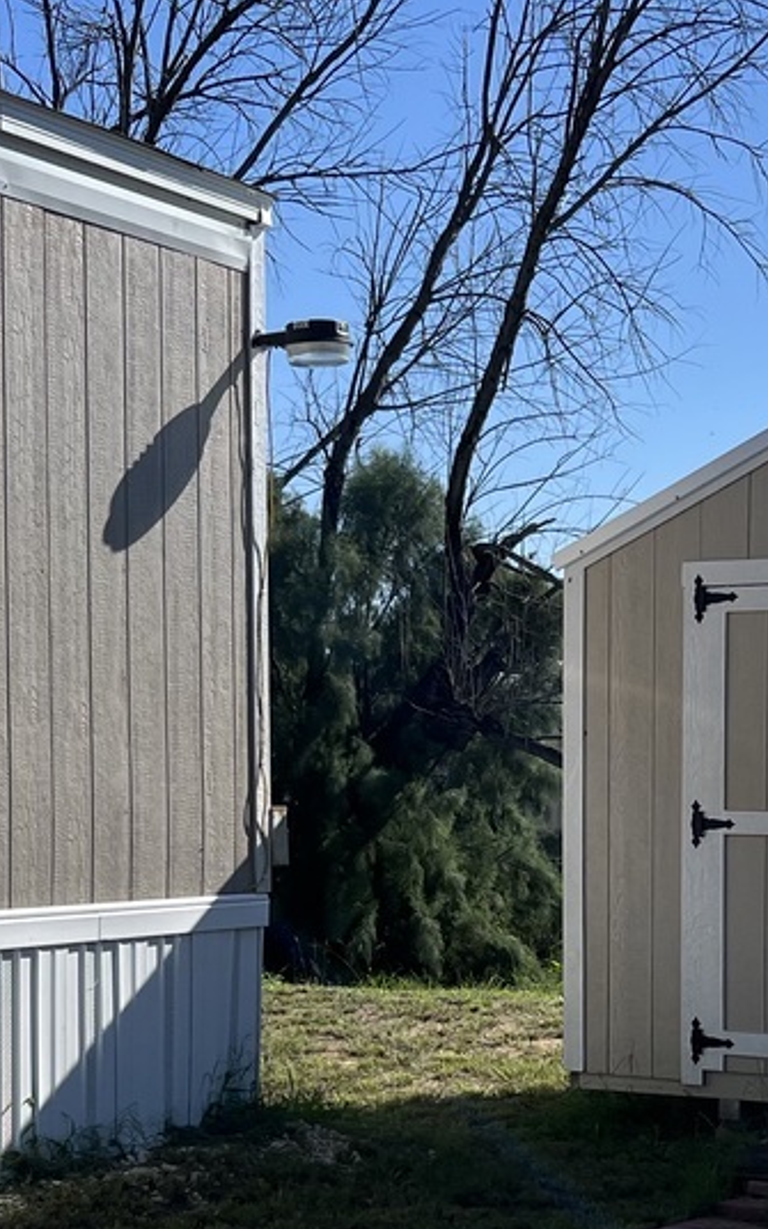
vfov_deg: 27.5
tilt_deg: -2.6
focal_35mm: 74
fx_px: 2478
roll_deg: +1.2
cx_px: 591
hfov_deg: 17.5
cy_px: 899
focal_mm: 5.7
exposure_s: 1/5319
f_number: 1.5
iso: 50
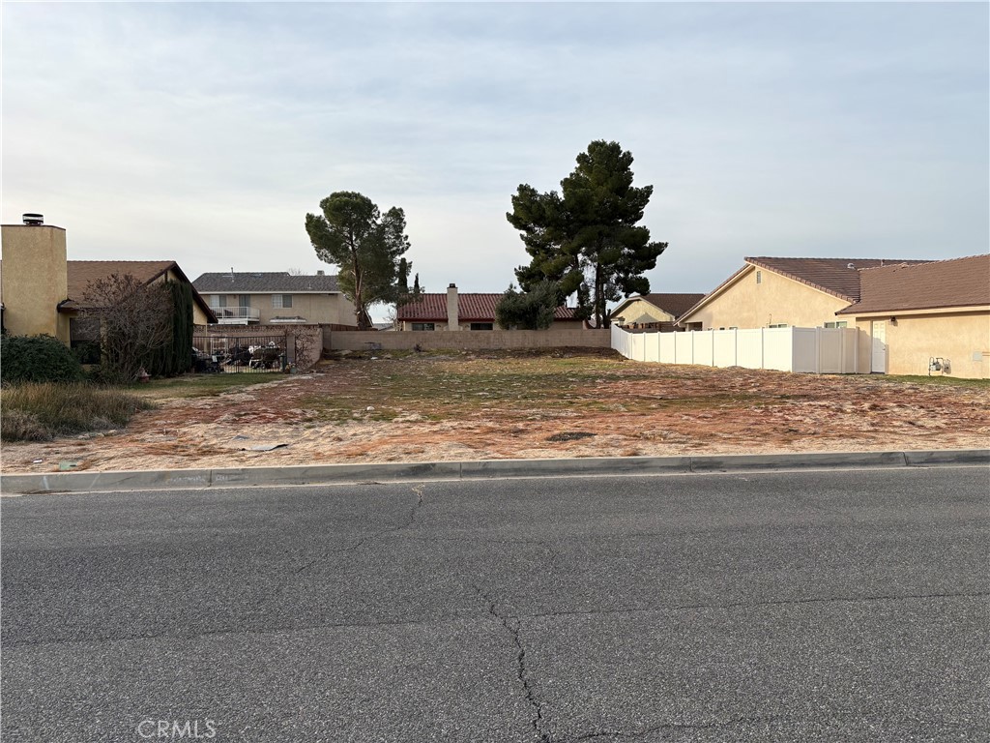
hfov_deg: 67.3
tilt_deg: -1.3
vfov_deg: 53.1
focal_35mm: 26
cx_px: 495
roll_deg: +0.3
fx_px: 744
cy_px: 372
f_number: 1.6
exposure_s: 1/2012
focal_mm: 5.96
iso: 50
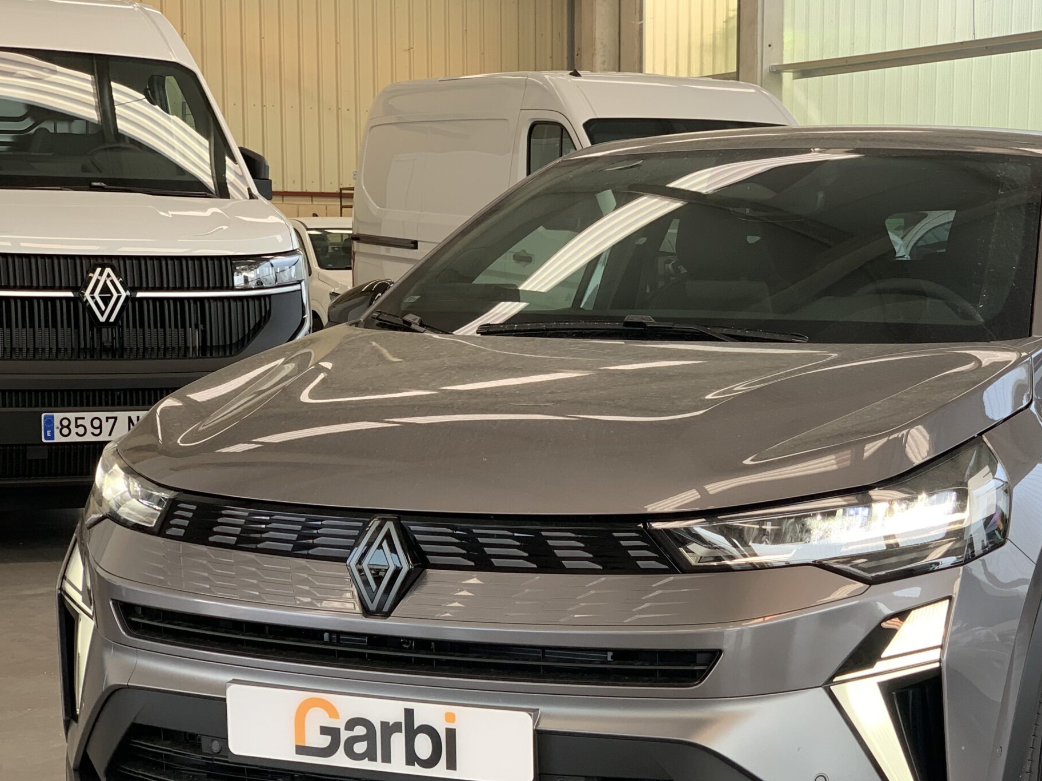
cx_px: 673
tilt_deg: -7.0
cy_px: 516
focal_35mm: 73
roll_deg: -1.2
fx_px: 2197
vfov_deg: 20.1
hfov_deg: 26.6
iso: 40
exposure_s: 1/122
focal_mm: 6
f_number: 2.4
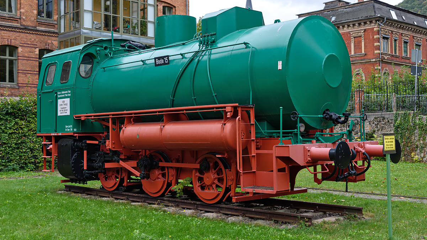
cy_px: 110
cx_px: 213
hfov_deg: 47.8
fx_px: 481
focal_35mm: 43
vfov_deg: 28.0
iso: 200
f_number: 5
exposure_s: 1/320
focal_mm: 27
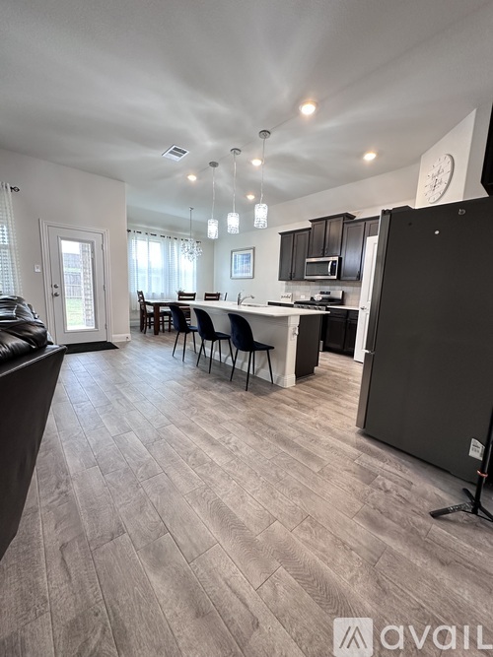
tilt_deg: -8.3
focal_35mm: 14
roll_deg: -2.8
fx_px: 266
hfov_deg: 85.7
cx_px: 246
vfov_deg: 102.1
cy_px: 328
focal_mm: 2.22
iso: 320
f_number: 2.2
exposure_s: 1/60
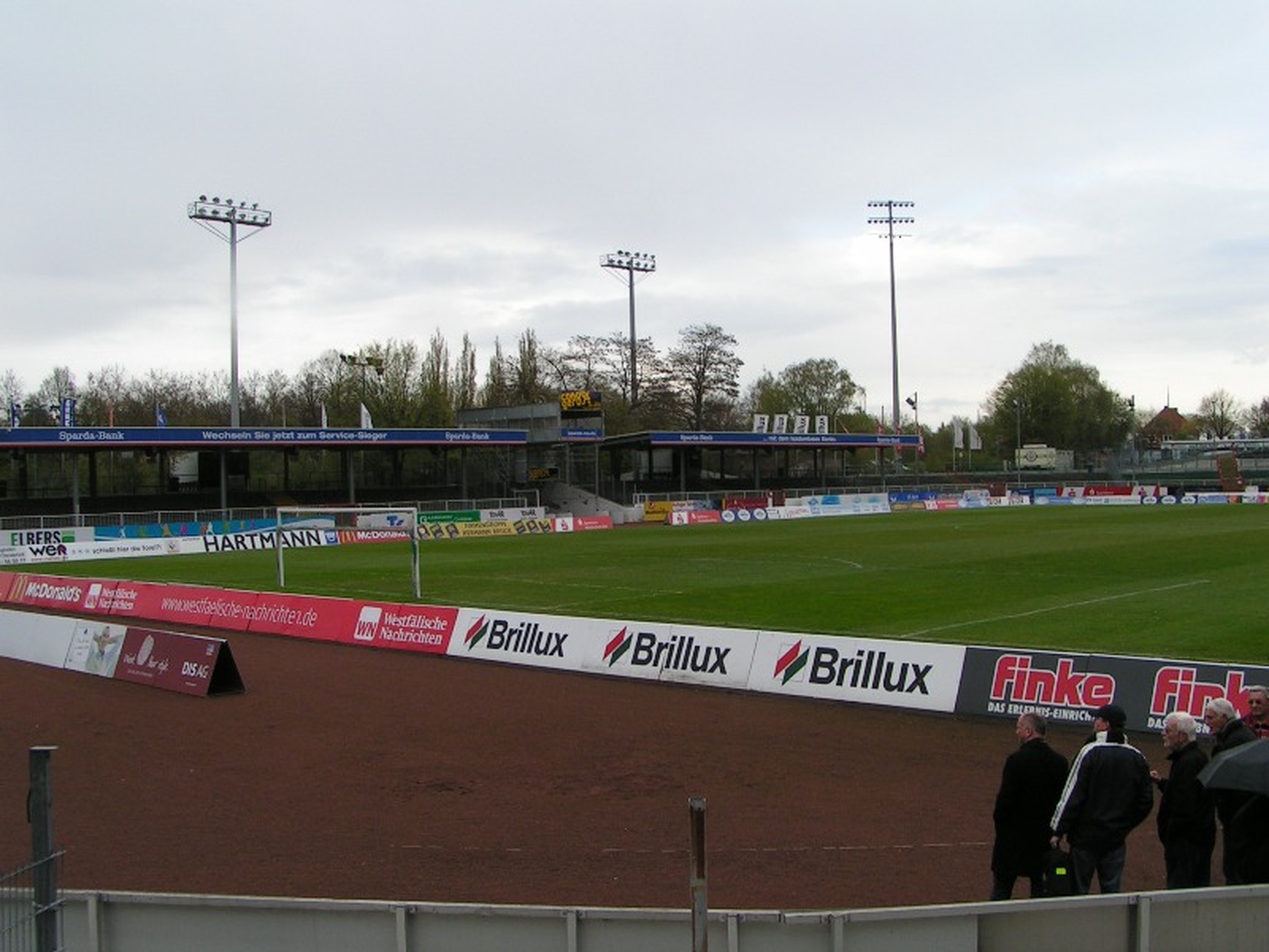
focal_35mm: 38
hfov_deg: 49.0
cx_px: 634
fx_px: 1393
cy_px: 476
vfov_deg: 37.7
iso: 50
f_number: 5.6
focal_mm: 5.8
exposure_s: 1/125
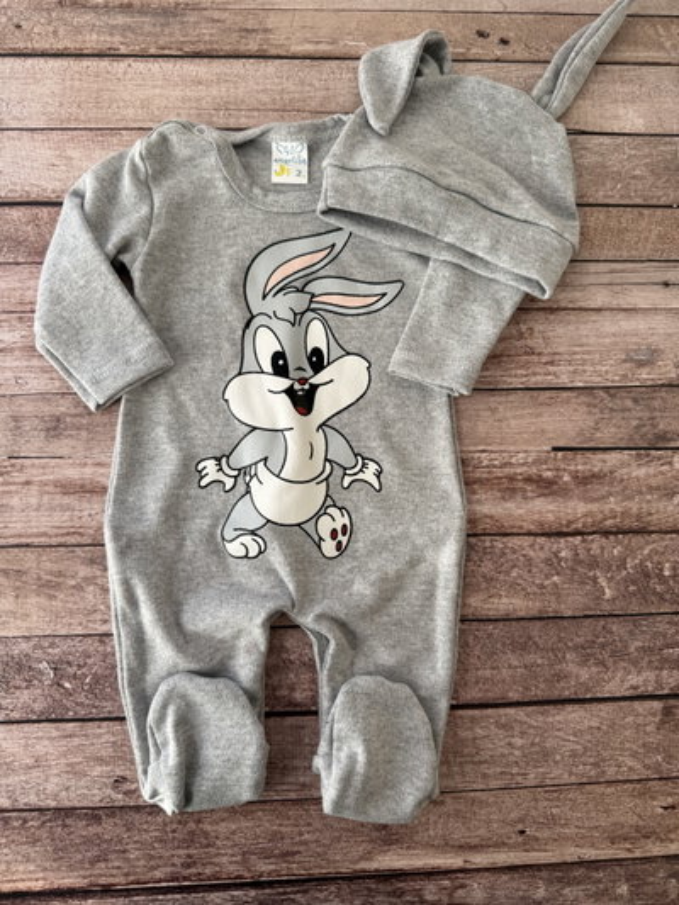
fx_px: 627
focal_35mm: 24
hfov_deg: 56.8
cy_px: 452
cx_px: 340
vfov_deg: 71.6
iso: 80
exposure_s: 1/849
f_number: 1.78
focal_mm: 6.76
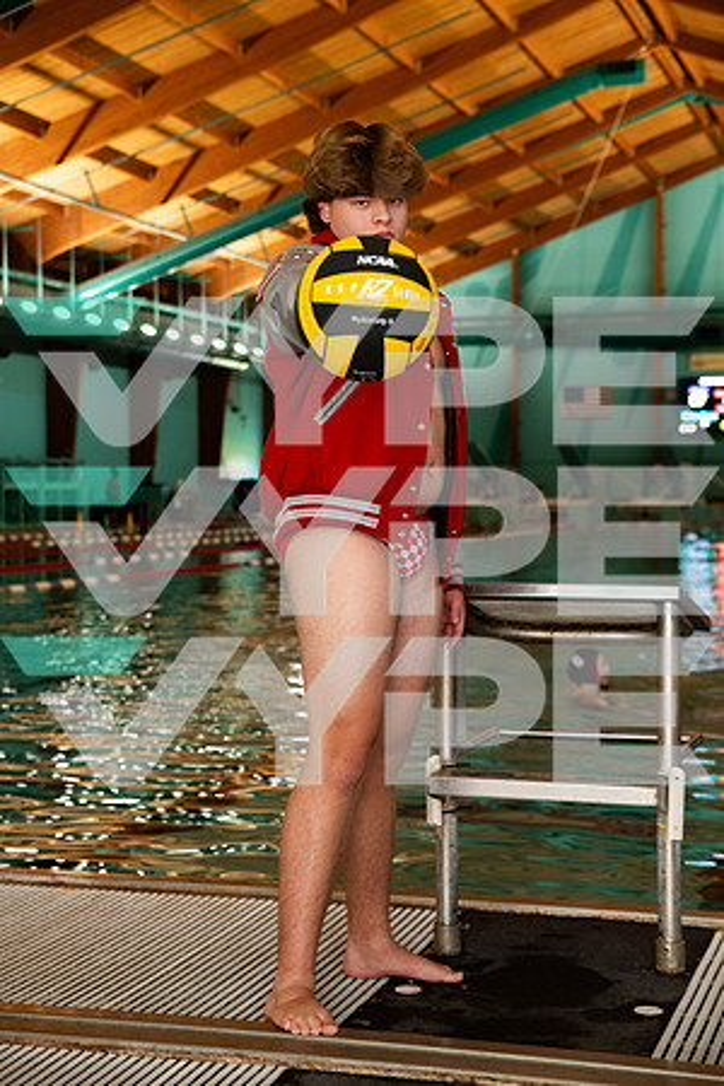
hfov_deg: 20.9
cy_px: 543
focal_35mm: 65
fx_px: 1961
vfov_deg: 31.0
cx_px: 362
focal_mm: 65
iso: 800
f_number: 5
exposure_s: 1/200
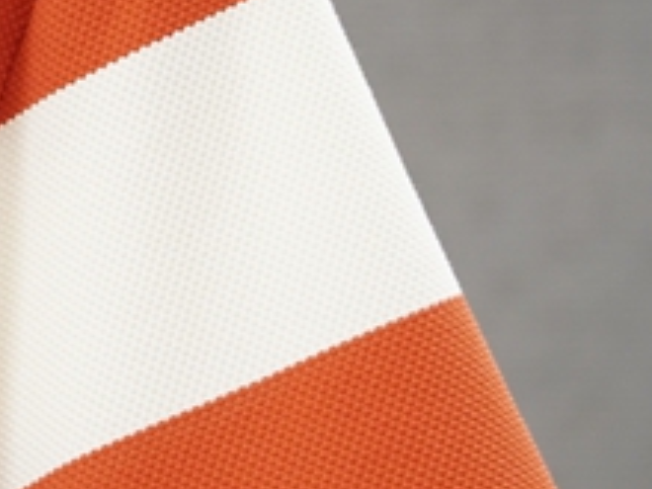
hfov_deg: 5.1
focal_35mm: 382
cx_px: -732
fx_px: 7195
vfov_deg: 3.9
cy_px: 21
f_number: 3.5
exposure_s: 1/125
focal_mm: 54
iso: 320
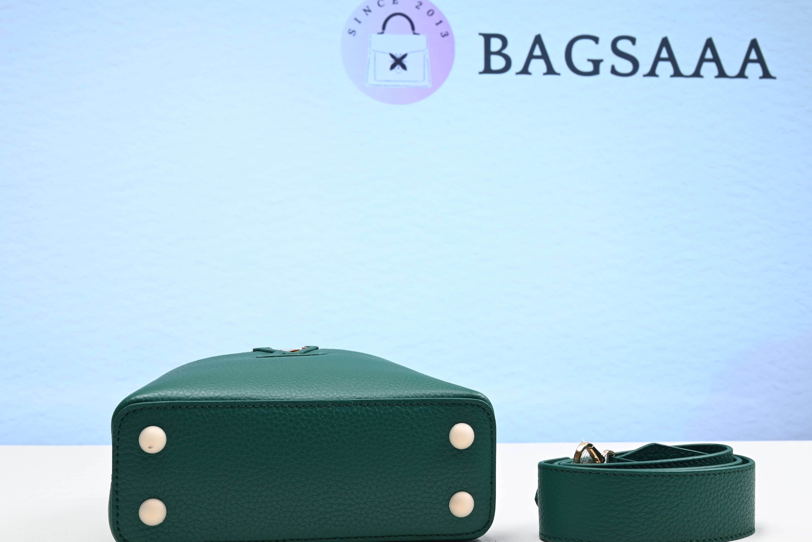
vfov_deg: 29.3
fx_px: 1038
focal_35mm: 46
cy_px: 265
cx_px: 386
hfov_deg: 42.7
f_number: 16
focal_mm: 41
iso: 100
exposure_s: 1/2
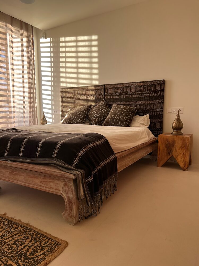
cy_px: 133
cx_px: 100
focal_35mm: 26
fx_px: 199
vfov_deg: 67.3
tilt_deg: -6.4
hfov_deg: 53.1
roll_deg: +1.8
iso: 64
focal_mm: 5.7
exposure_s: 1/121
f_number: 1.5
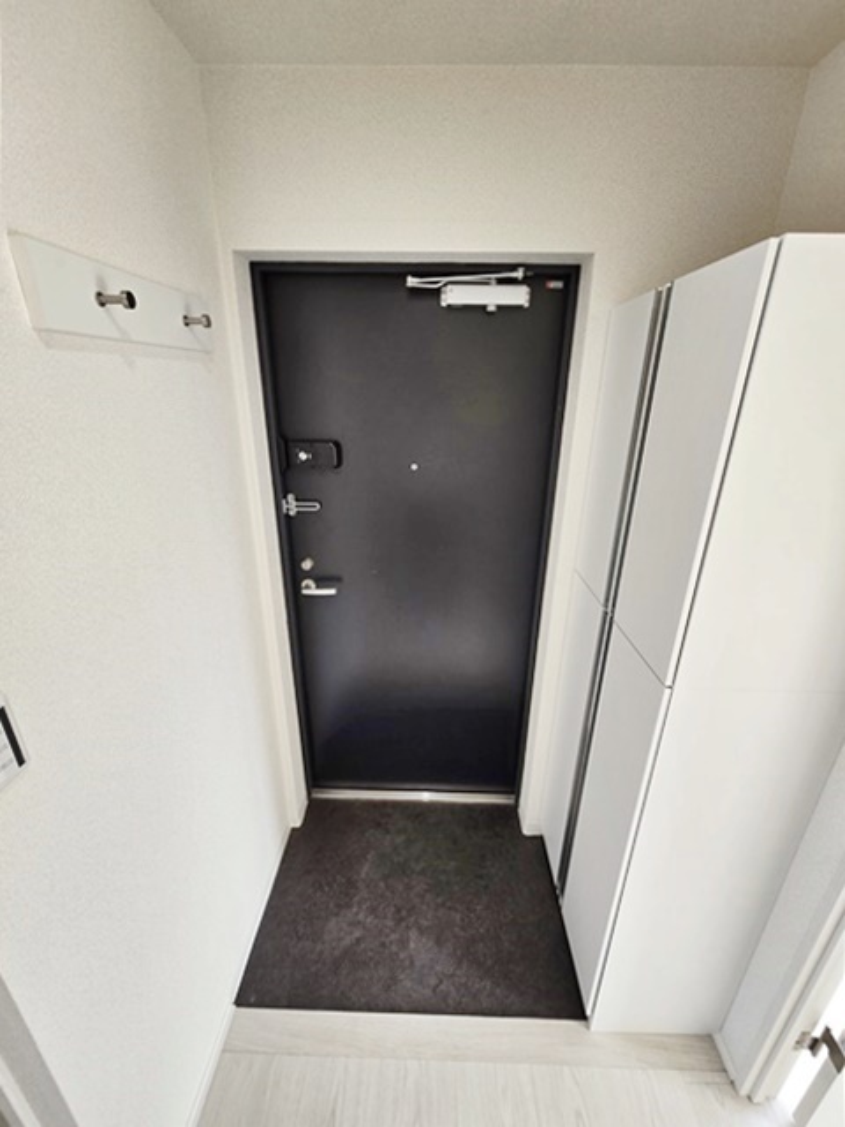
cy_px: 564
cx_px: 422
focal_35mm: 13
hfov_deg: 89.9
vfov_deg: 106.2
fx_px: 423
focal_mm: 2.2
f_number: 2.2
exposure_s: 1/50
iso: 80
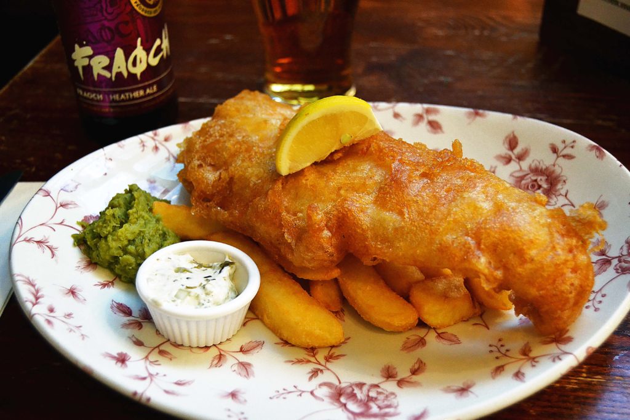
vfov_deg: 34.2
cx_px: 315
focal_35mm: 39
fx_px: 683
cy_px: 210
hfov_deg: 49.5
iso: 1600
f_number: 4
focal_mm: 26
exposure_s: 1/100
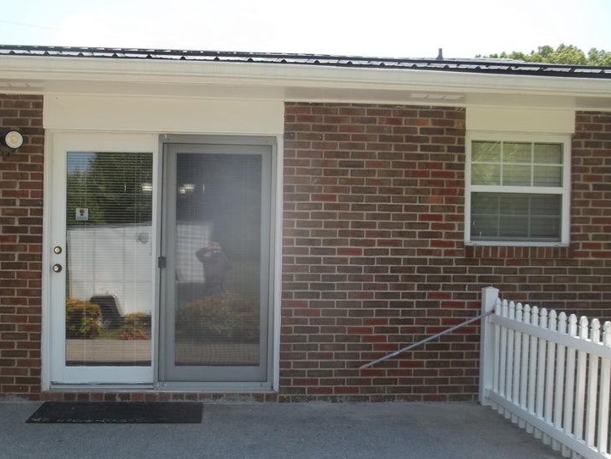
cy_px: 255
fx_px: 689
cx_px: 283
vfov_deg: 36.8
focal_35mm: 39
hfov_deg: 47.8
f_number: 3.3
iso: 64
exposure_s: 1/400
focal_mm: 5.9
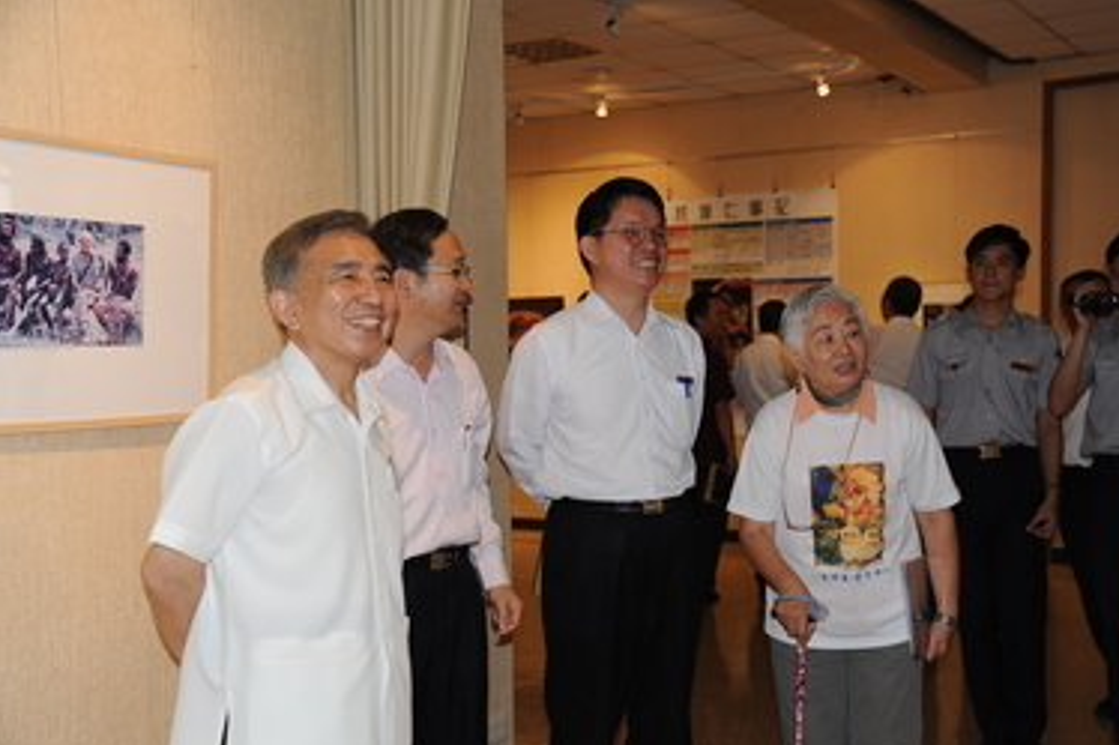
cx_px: 595
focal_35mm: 47
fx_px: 1460
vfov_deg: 28.6
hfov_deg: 41.9
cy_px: 395
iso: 640
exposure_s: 1/60
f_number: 4.5
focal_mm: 44
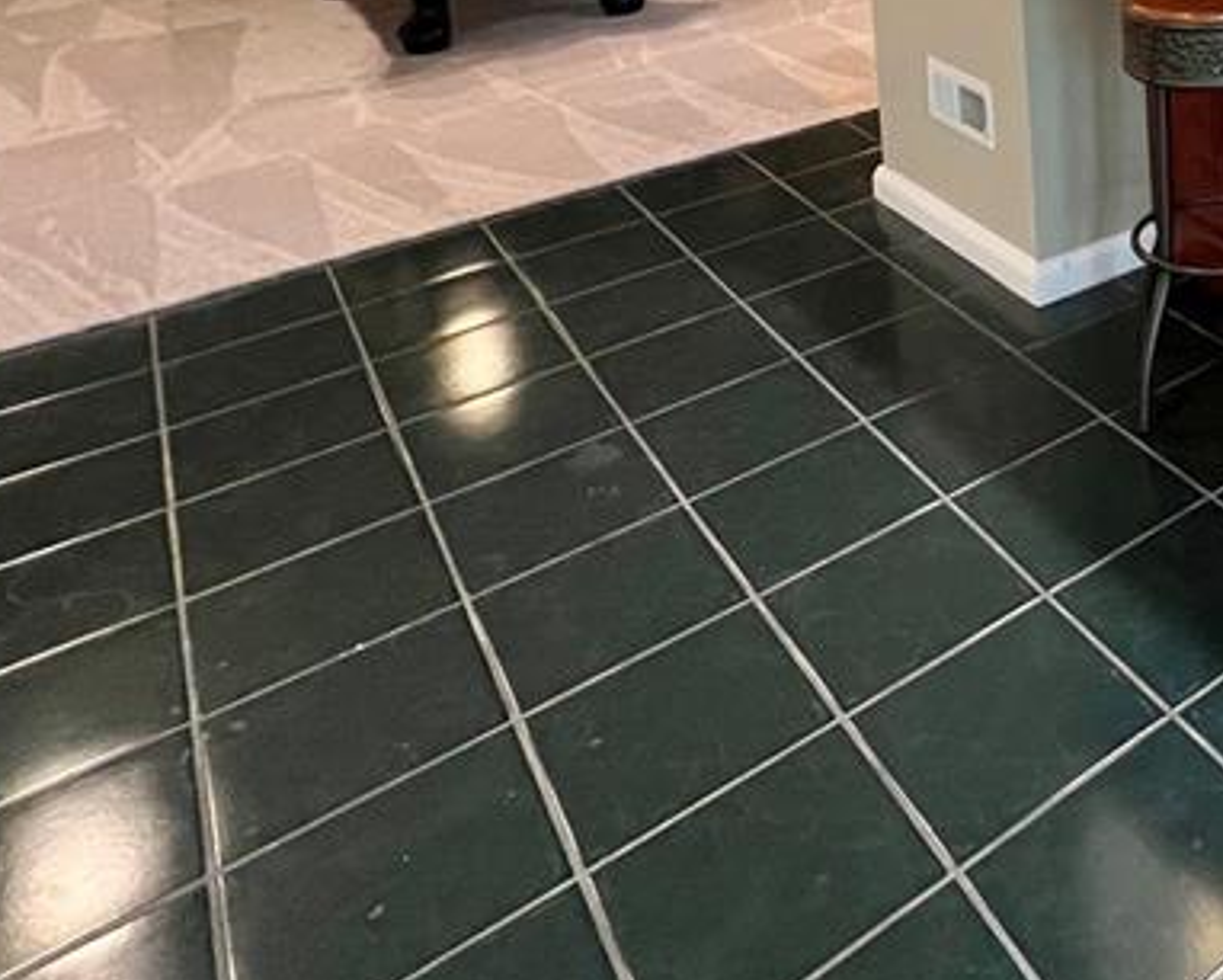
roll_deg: +1.3
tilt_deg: -9.2
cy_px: -179
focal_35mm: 34
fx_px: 1231
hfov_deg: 42.0
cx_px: 1338
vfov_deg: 35.0
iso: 500
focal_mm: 1.57
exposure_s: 1/60
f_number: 1.8
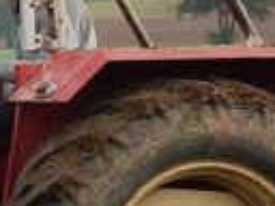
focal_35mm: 268
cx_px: -95
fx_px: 2129
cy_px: 210
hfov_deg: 7.3
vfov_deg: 5.5
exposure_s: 1/250
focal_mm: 7.6
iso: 125
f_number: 4.2
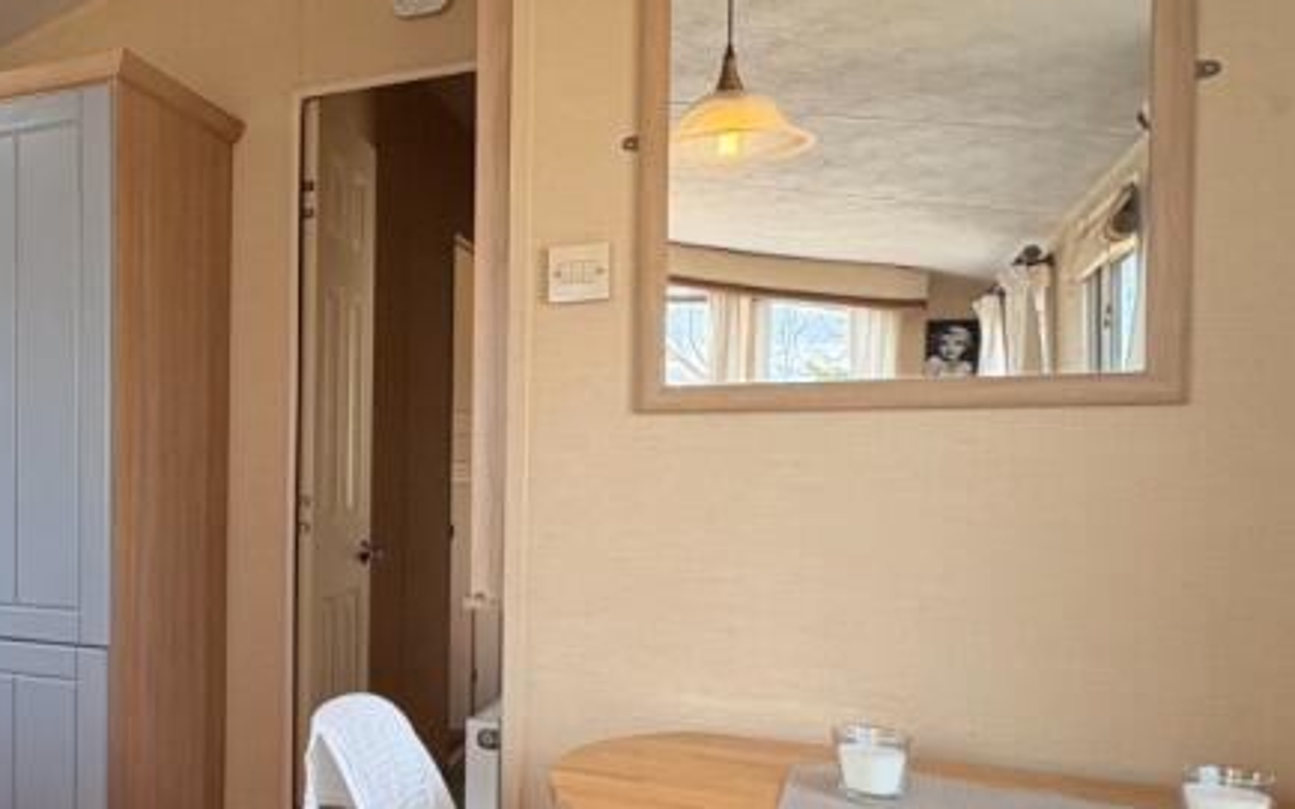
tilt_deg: -1.1
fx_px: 1235
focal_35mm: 35
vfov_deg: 36.1
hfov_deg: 46.6
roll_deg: +0.0
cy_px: 478
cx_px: 12
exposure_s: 1/100
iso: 125
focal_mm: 2.22
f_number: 2.2
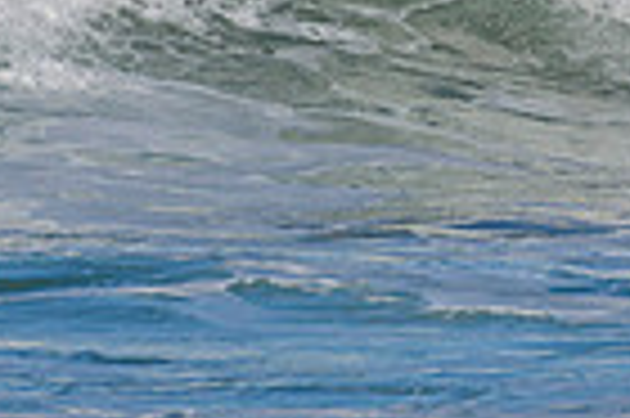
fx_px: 54483
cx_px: 558
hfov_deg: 0.7
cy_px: -263
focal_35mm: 3117
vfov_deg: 0.4
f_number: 5.6
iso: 200
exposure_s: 1/2000
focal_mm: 500
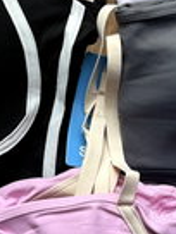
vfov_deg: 20.7
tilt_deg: -82.5
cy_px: 63
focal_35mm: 94
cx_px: 116
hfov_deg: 15.7
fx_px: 637
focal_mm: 6.76
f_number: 1.78
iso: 80
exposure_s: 1/121
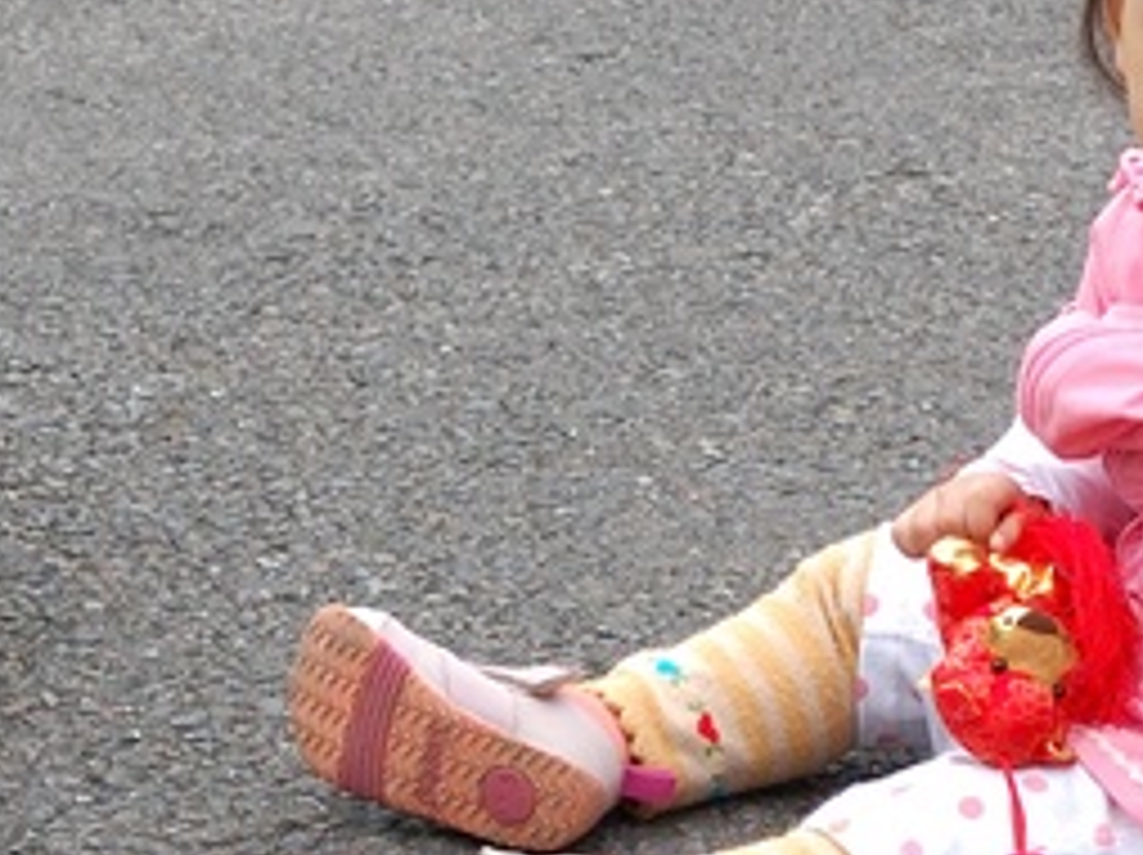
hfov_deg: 12.6
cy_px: 295
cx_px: 603
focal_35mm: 157
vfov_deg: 9.4
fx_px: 5177
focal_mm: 27
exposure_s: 1/160
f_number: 5.6
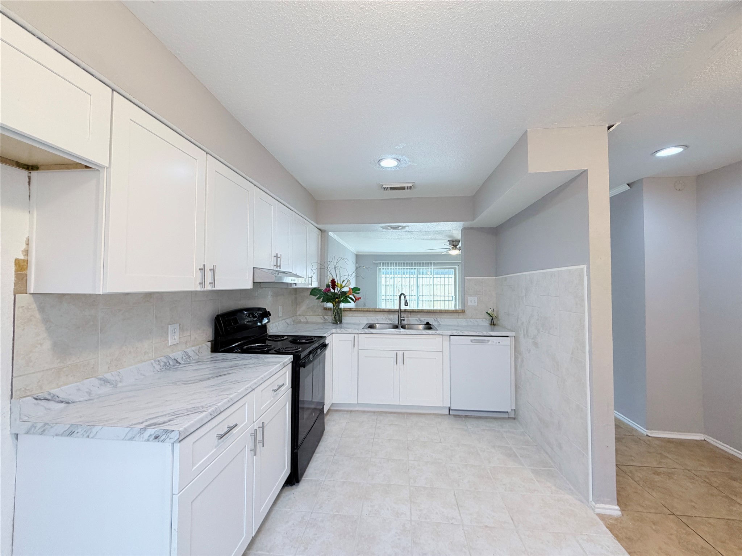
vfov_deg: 85.7
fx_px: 300
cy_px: 278
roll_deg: +1.0
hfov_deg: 102.1
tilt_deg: +2.2
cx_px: 371
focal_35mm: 14
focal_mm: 2.22
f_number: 2.2
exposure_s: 1/120
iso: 200
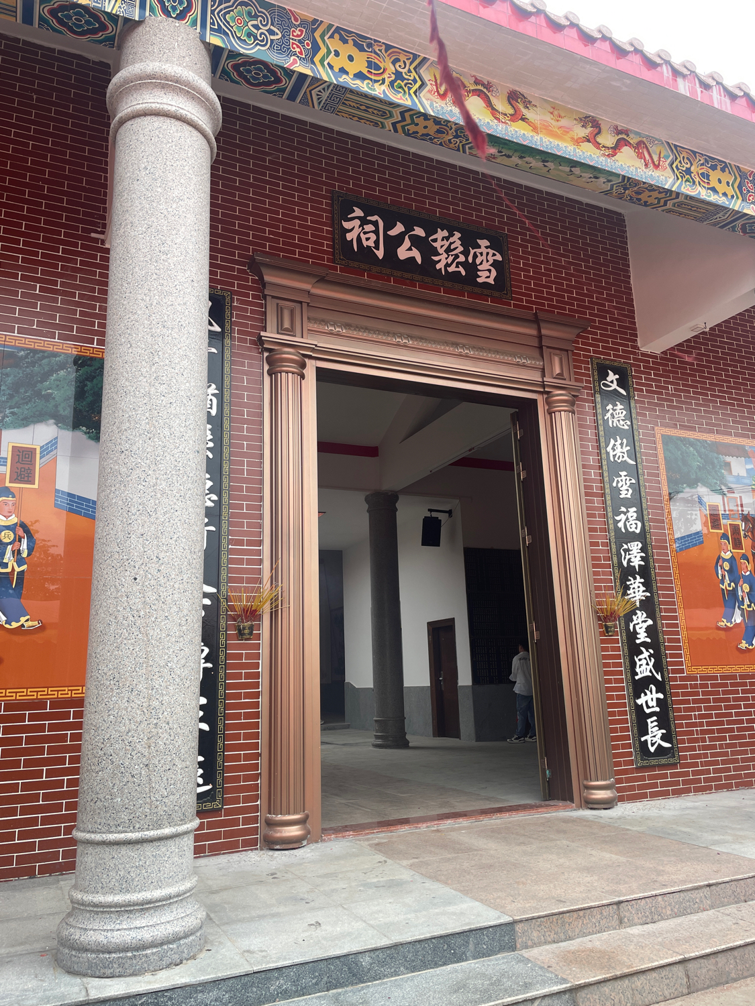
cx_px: 378
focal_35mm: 26
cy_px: 503
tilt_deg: +14.5
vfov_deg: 67.3
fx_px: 756
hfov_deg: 53.1
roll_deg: +2.5
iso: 32
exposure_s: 1/124
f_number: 1.6
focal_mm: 4.2
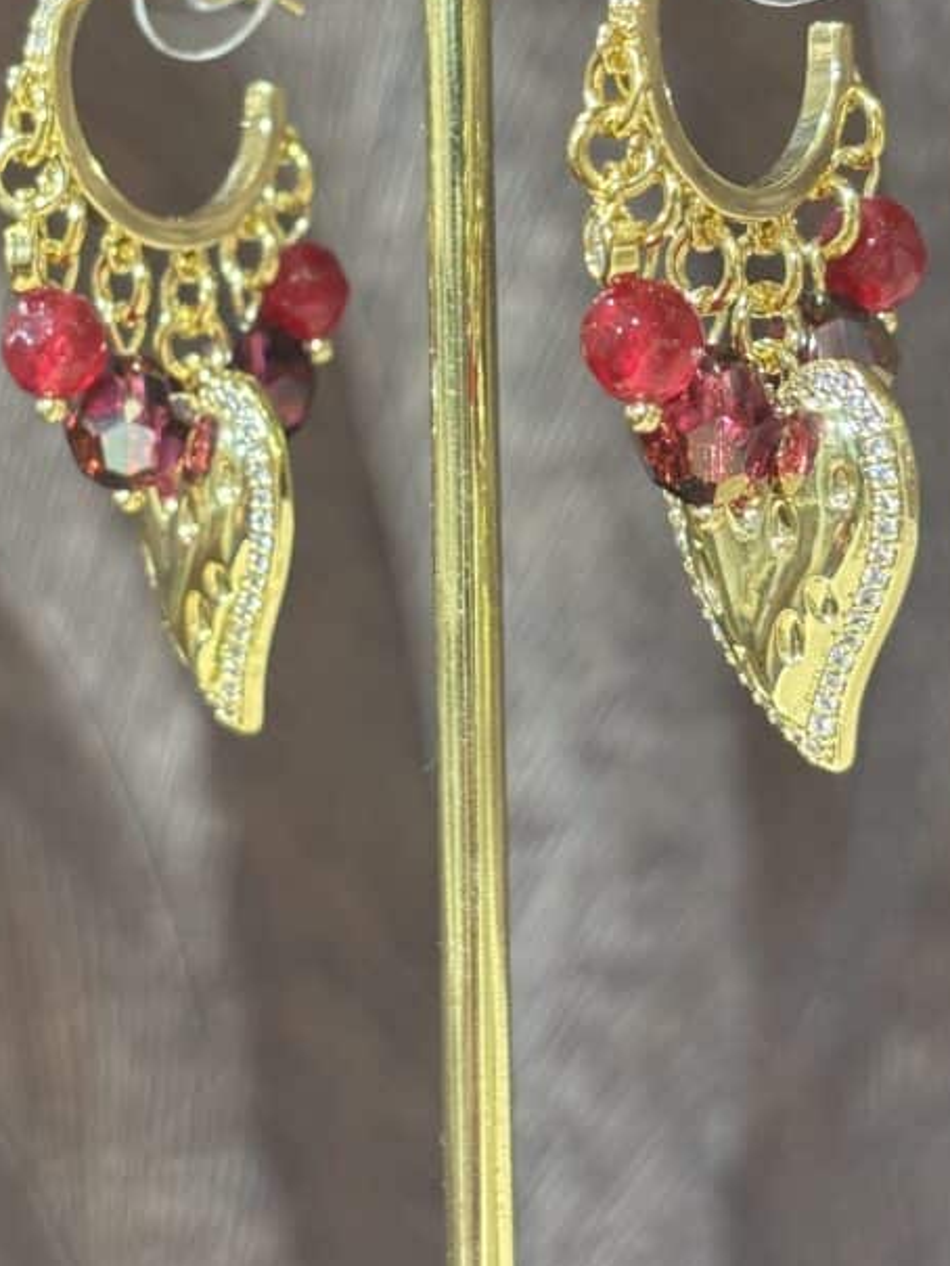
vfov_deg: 22.1
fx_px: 3219
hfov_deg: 16.8
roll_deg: +0.4
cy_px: 339
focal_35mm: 88
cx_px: 446
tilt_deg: +0.1
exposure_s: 1/50
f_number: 1.6
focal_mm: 5.96
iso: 64
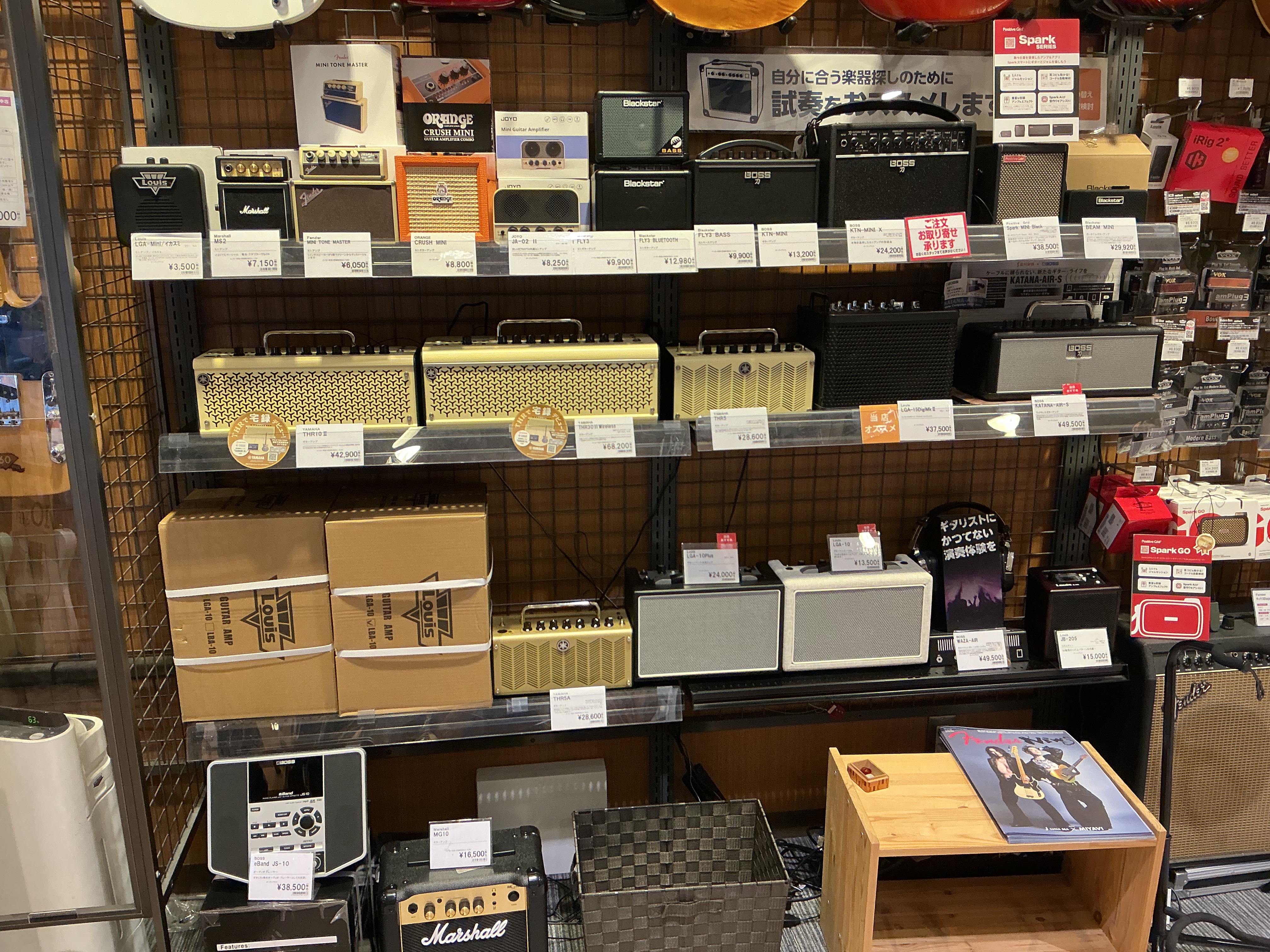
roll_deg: -0.4
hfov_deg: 61.7
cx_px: 635
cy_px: 476
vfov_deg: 48.2
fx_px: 1064
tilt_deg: -14.3
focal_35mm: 29
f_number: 1.8
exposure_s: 1/50
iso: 100
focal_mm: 3
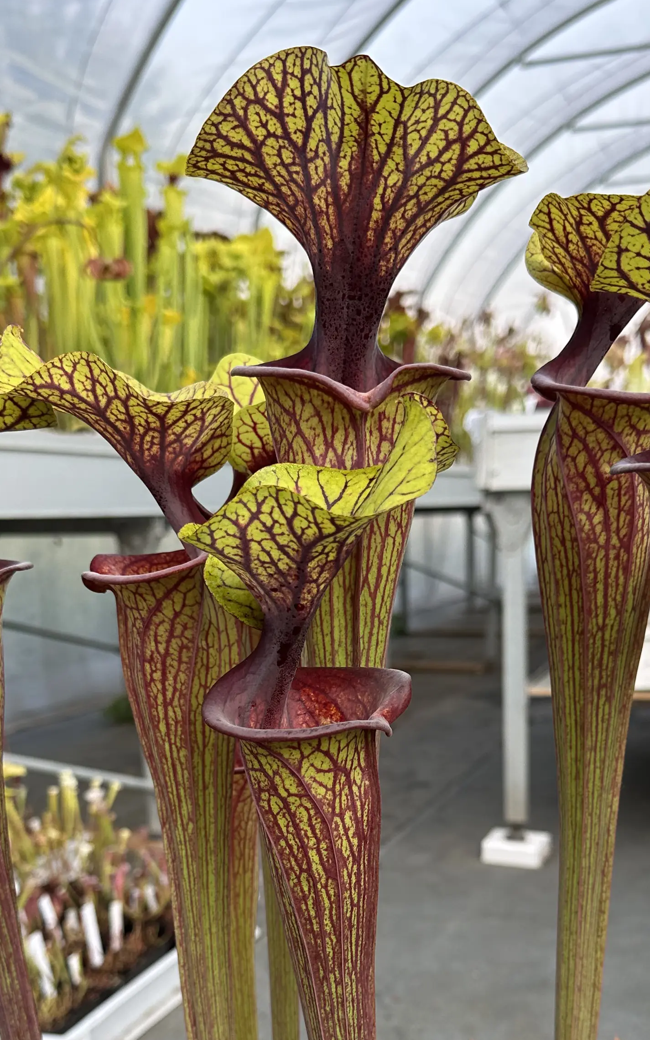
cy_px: 799
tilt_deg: -12.5
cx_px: 332
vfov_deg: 42.8
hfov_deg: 28.6
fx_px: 1275
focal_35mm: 45
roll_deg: +0.5
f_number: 1.78
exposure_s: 1/396
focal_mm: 6.86
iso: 80
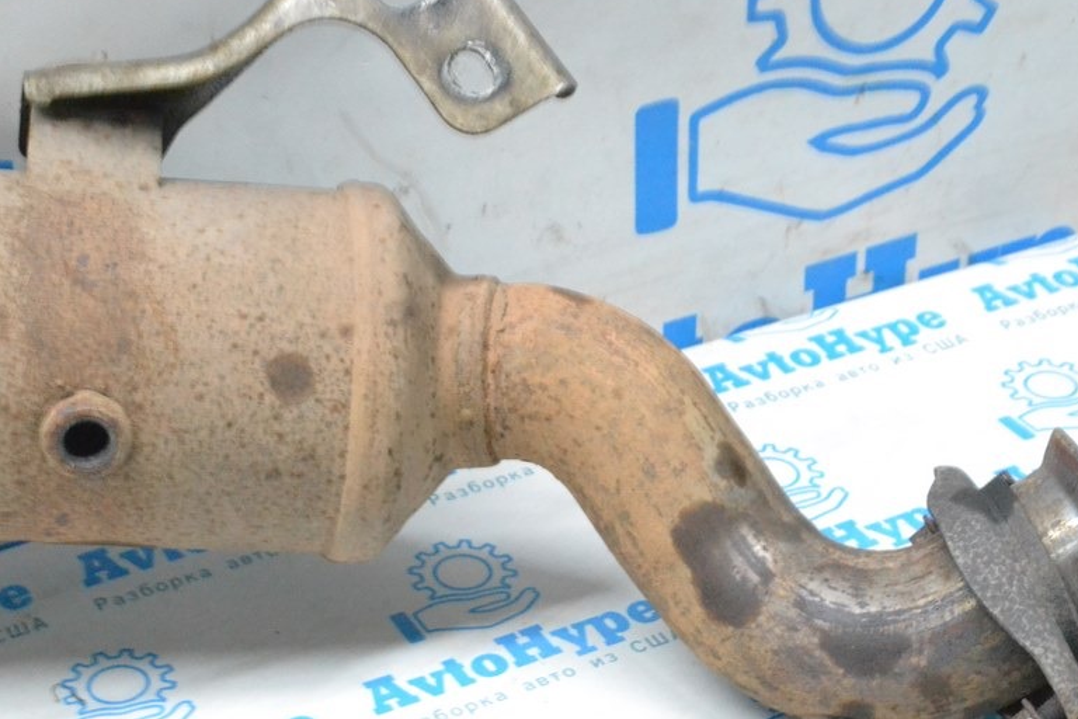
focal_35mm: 104
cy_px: 460
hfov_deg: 19.6
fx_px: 3114
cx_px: 448
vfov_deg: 13.2
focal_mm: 52
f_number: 9
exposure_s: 1/160
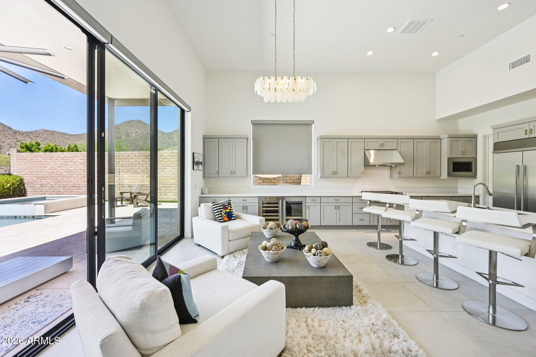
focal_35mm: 14
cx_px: 268
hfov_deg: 104.3
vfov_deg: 81.2
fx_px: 208
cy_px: 178
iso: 640
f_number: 8
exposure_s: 1/320
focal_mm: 14
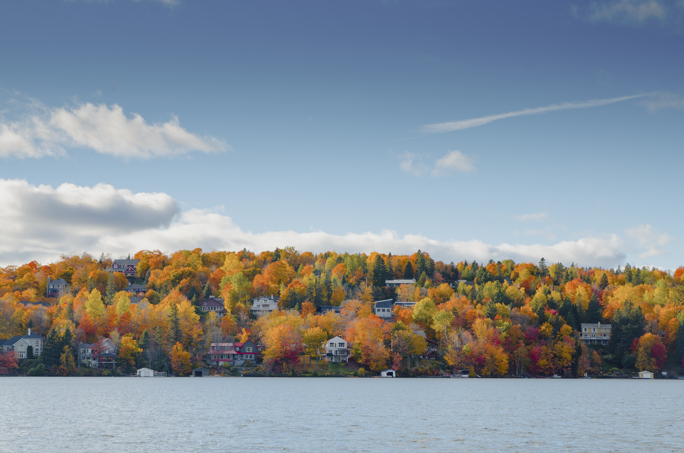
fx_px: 1422
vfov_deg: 18.1
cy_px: 226
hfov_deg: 27.0
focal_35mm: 75
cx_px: 342
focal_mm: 50
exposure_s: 1/200
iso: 100
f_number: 6.3
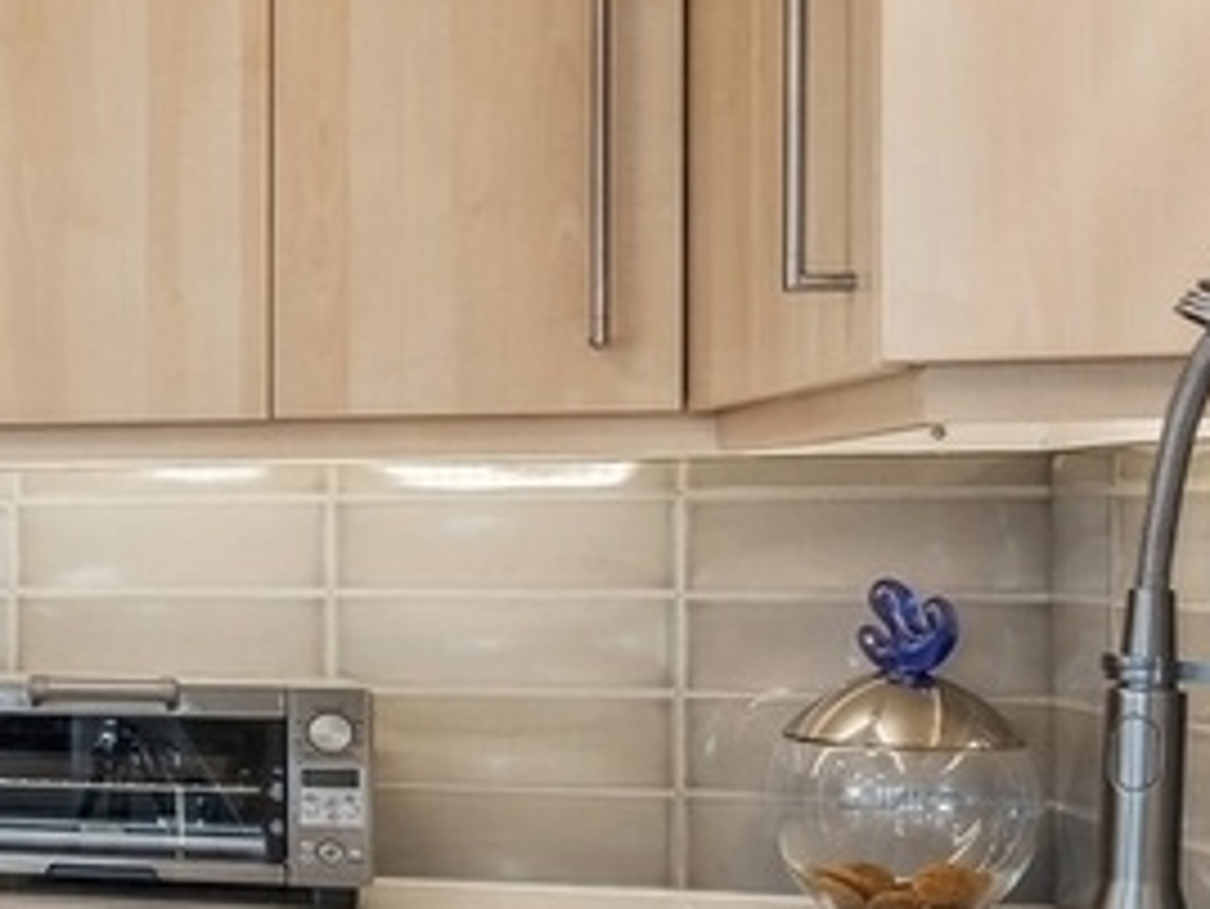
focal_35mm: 81
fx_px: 2833
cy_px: 540
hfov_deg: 15.3
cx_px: -1601
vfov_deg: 18.2
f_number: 9.5
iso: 200
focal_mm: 14
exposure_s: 1/8
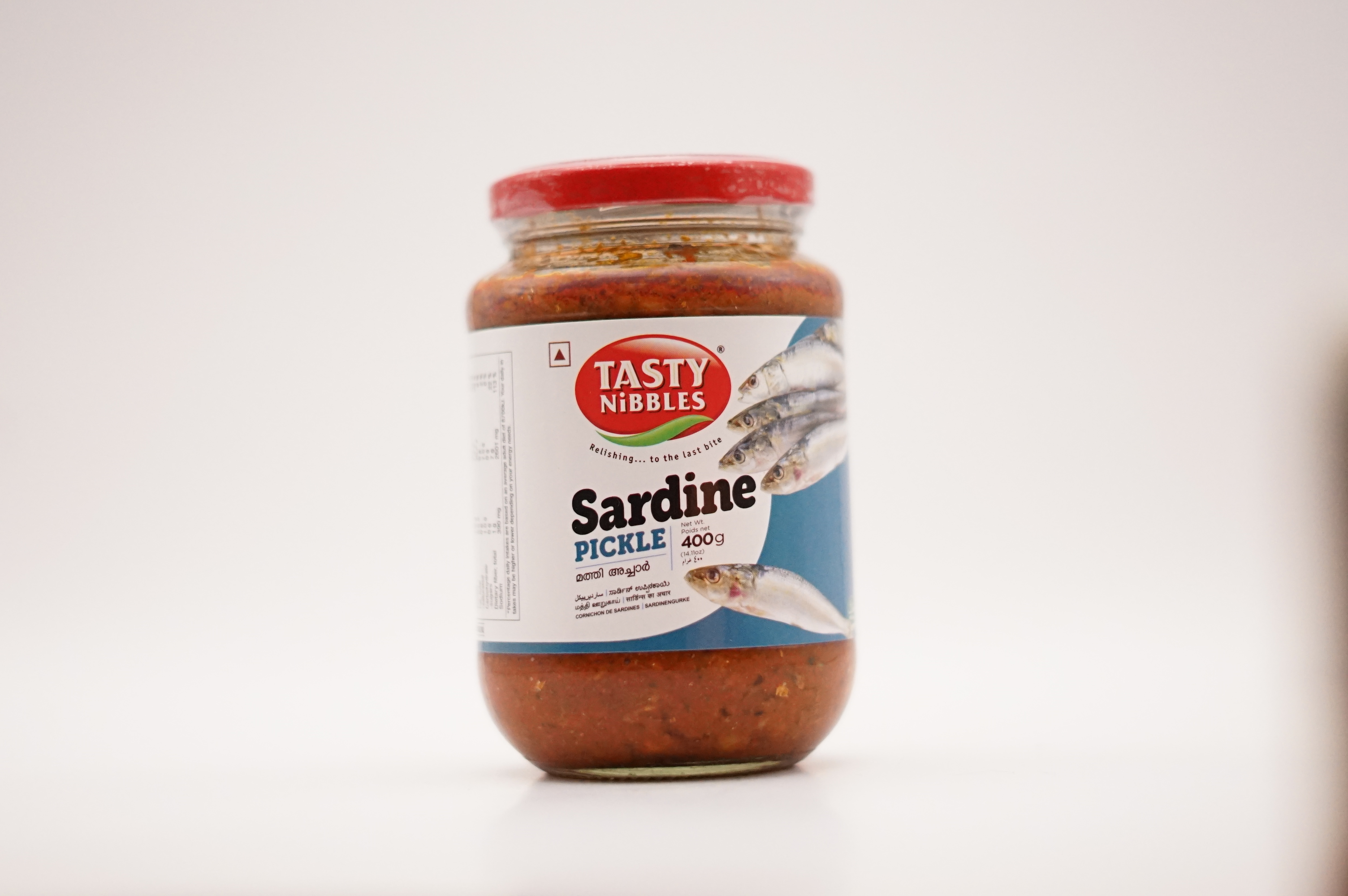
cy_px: 448
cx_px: 674
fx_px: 2806
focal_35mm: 75
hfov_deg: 27.0
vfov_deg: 18.1
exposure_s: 1/4000
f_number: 1.8
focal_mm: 50
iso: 3200
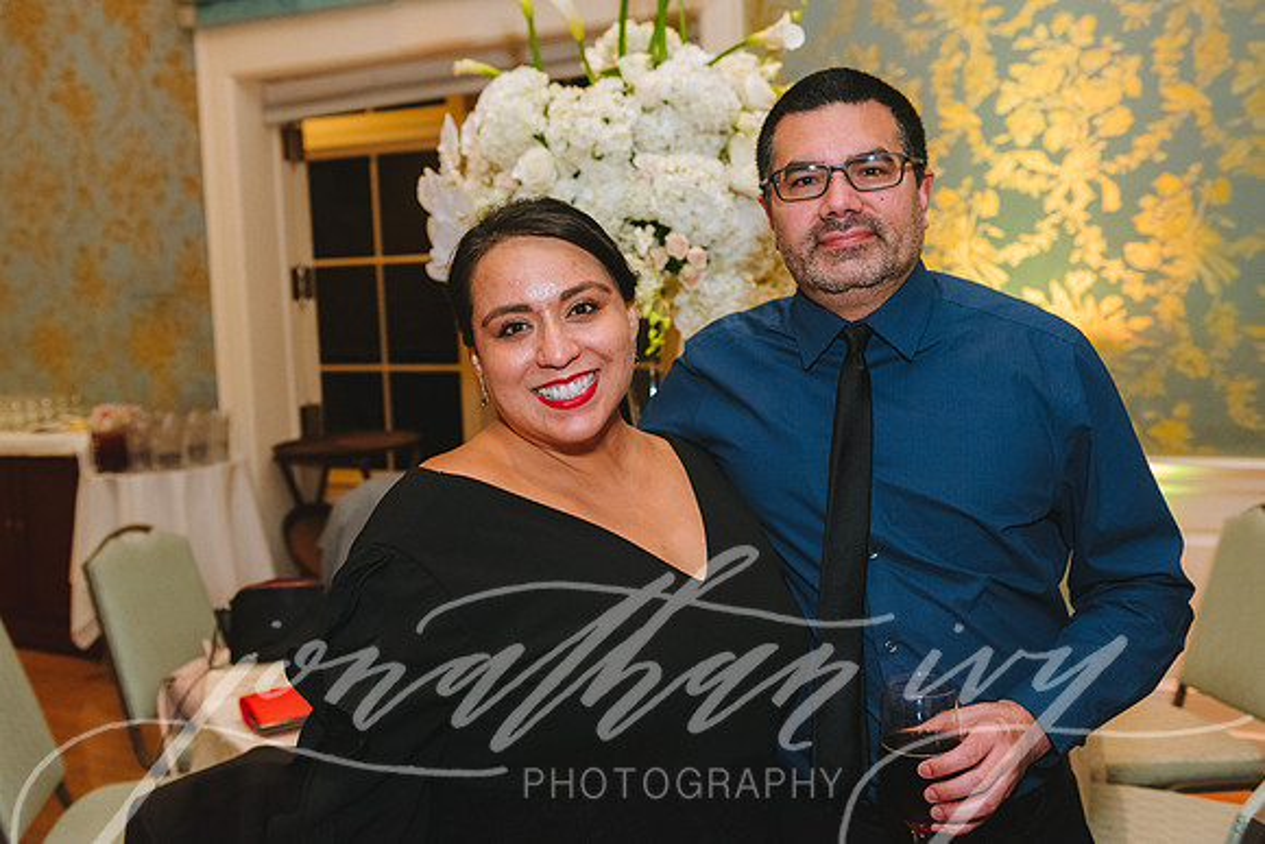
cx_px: 582
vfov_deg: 36.2
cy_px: 388
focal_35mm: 37
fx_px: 1290
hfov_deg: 52.2
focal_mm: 34
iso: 3200
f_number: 4
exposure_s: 1/160
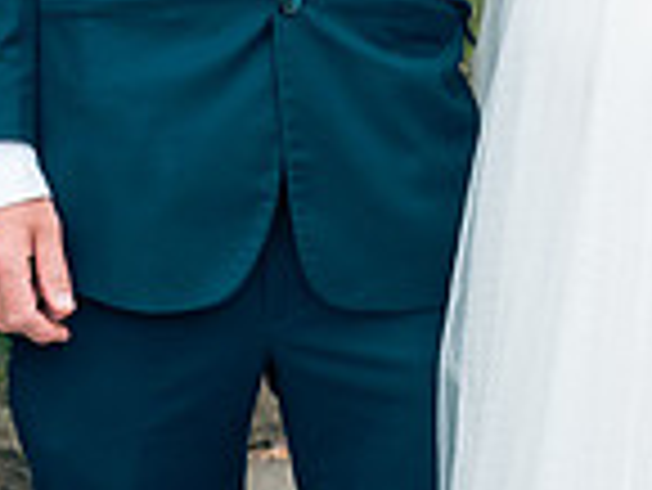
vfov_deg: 6.1
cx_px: 481
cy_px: -362
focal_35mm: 238
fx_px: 4486
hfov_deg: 8.3
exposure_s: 1/160
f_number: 6.3
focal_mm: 62
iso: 160
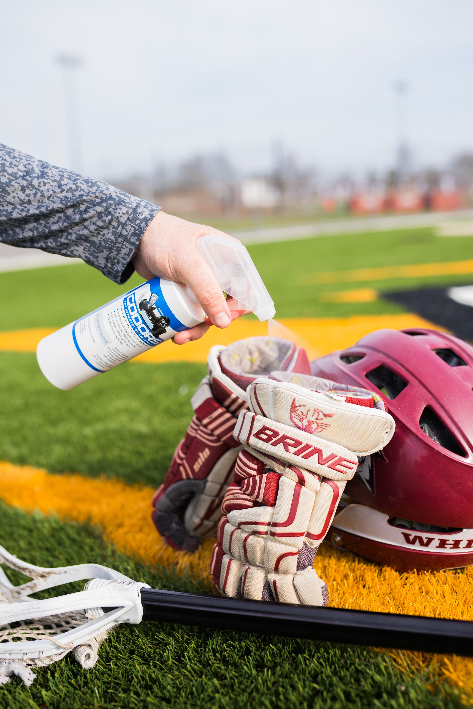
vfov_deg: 54.4
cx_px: 236
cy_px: 354
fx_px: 689
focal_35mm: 35
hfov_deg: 37.9
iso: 80
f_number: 2.5
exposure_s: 1/640
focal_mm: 35
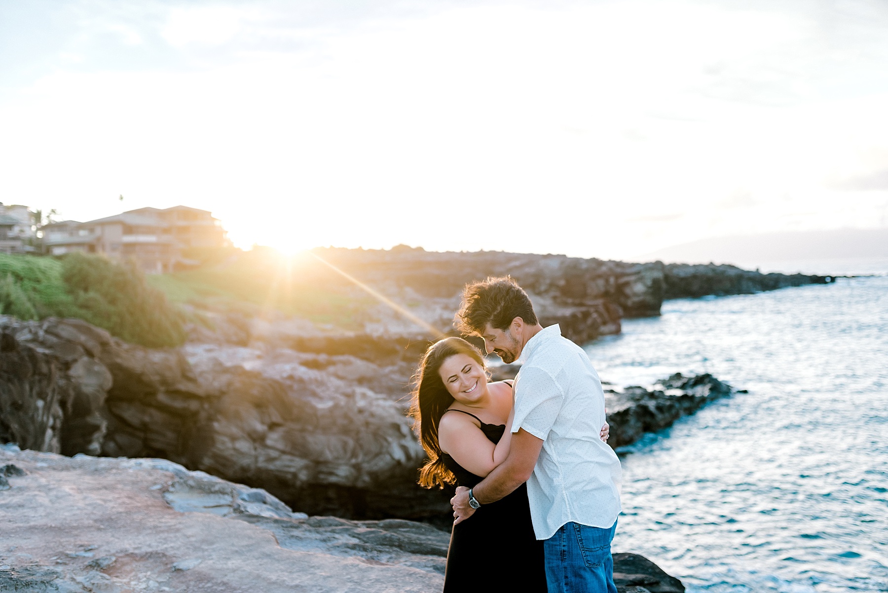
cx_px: 444
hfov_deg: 54.4
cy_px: 296
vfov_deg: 37.9
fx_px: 863
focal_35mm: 35
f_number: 2
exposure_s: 1/800
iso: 200
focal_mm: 35
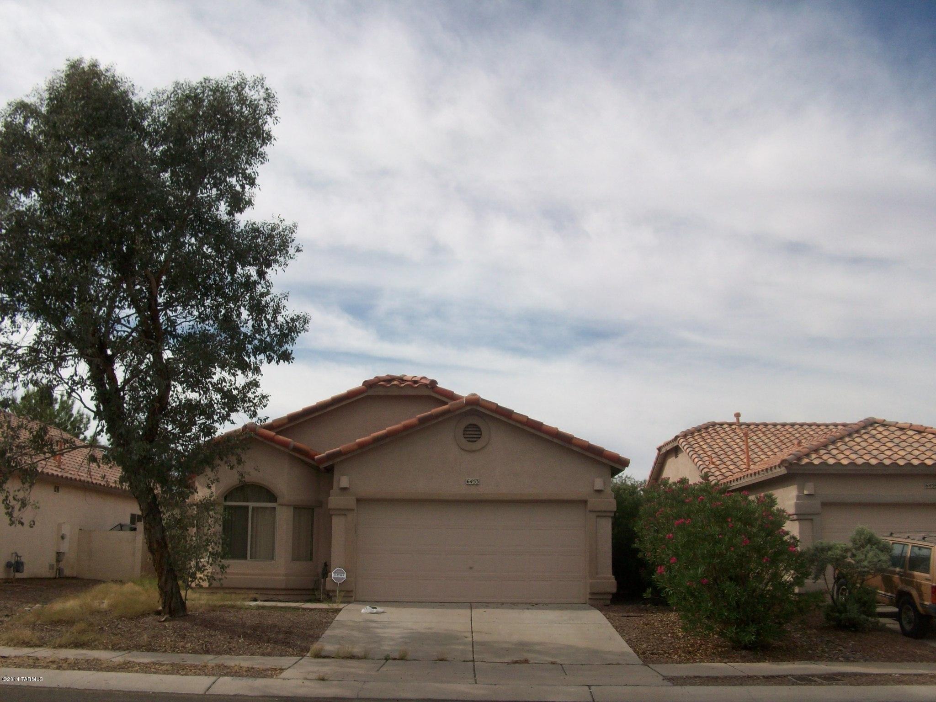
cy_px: 351
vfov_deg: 41.8
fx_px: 919
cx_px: 468
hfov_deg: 54.0
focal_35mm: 34
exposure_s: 1/503
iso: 64
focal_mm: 5.7
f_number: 5.5
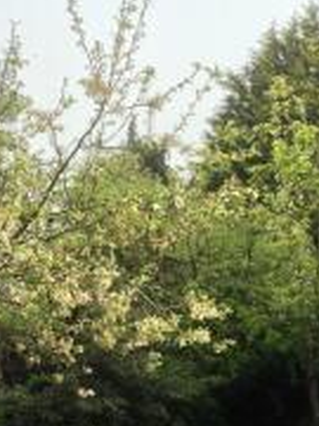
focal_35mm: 80
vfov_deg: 23.7
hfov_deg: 18.4
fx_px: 983
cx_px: 149
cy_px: 385
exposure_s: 1/985
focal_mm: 4.12
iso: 50
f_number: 2.4
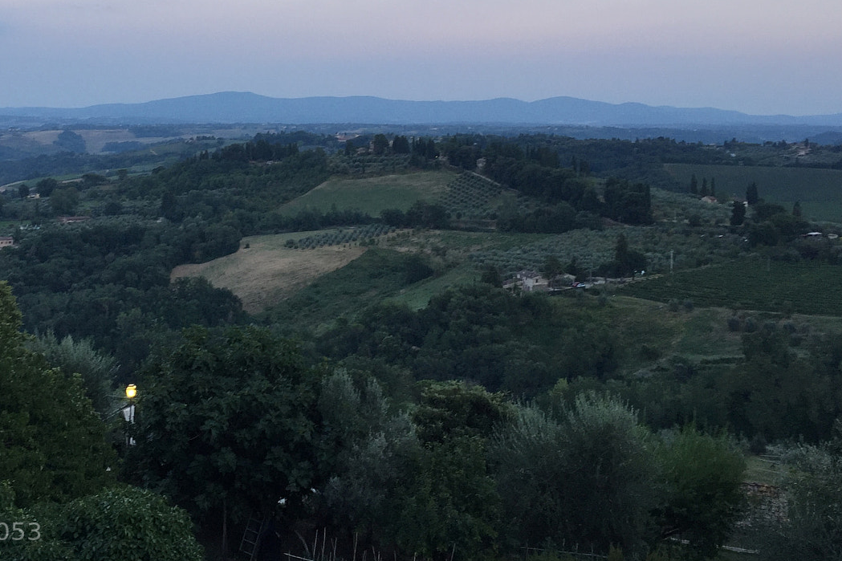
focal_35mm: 46
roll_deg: -2.2
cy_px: 113
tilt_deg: +0.1
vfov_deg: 28.6
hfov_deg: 42.0
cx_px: 263
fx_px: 1076
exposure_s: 1/50
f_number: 2.2
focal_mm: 4.15
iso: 32
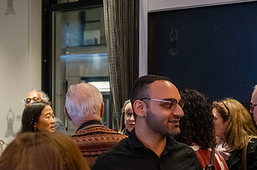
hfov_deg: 26.9
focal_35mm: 75
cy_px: 104
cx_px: 168
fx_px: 535
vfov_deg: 18.1
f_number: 3.5
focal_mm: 35
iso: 8000
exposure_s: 1/320
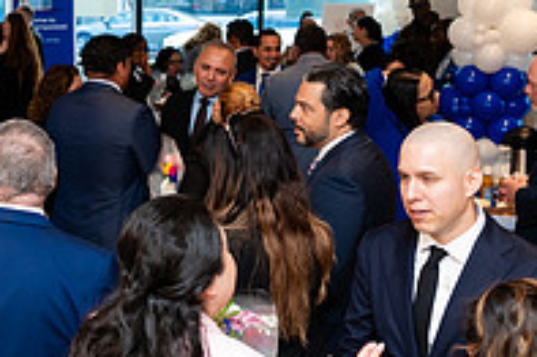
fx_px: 1058
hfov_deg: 27.1
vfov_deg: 19.1
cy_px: 125
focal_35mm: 71
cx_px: 14
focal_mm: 24
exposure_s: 1/200
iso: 400
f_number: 3.2
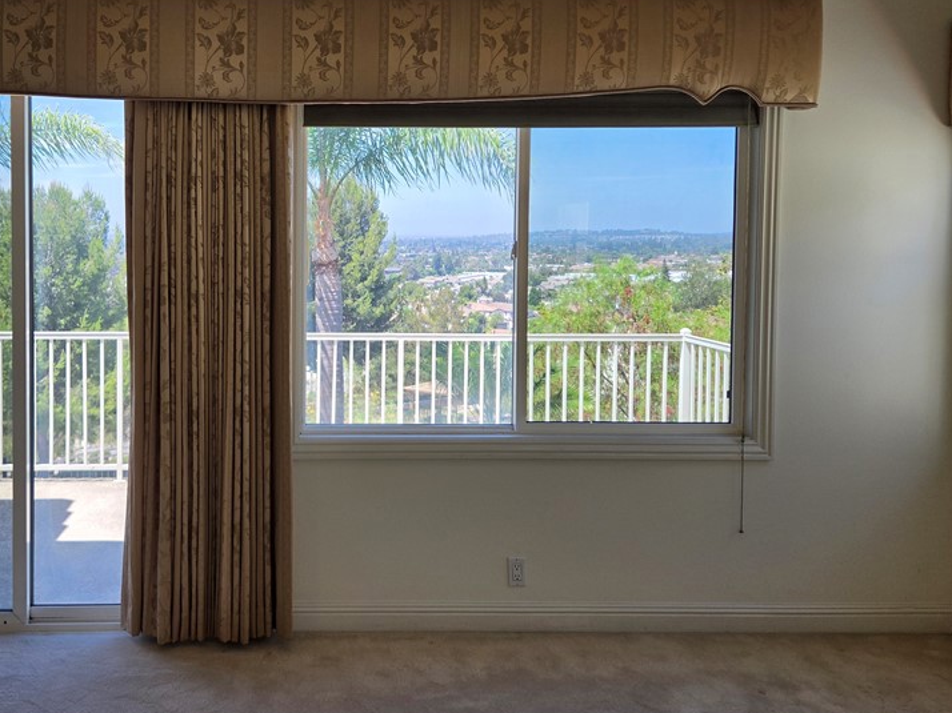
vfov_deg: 42.6
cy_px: 264
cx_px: 277
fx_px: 907
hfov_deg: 53.6
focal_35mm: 33
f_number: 1.8
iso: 80
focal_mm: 5.4
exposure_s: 1/606
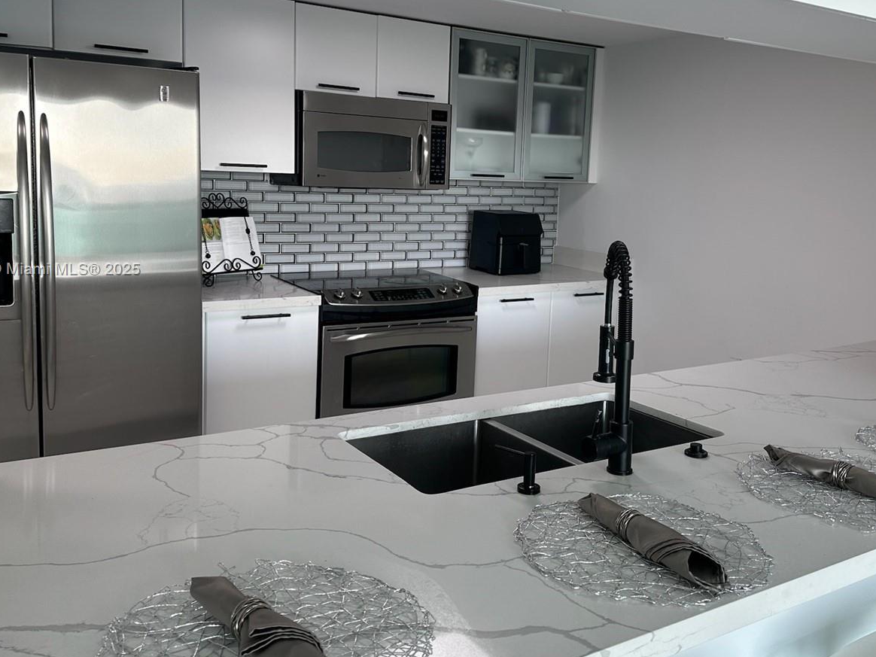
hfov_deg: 55.1
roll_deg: -2.5
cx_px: 501
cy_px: 270
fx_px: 835
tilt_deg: -6.7
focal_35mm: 33
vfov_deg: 42.8
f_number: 1.78
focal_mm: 6.86
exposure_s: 1/121
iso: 80
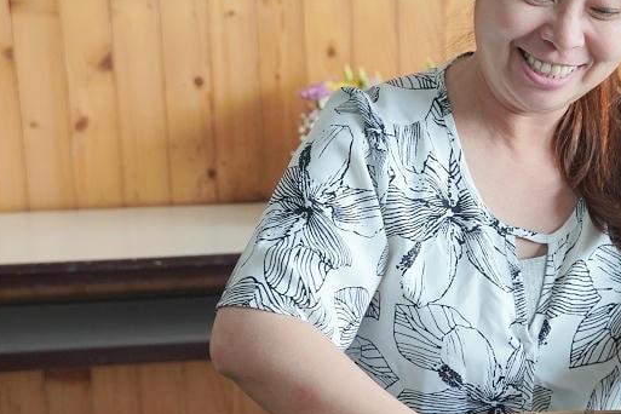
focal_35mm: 96
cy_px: 265
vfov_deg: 14.2
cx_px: 485
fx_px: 1656
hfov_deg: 21.0
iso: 1250
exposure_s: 1/160
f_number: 4
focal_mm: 41
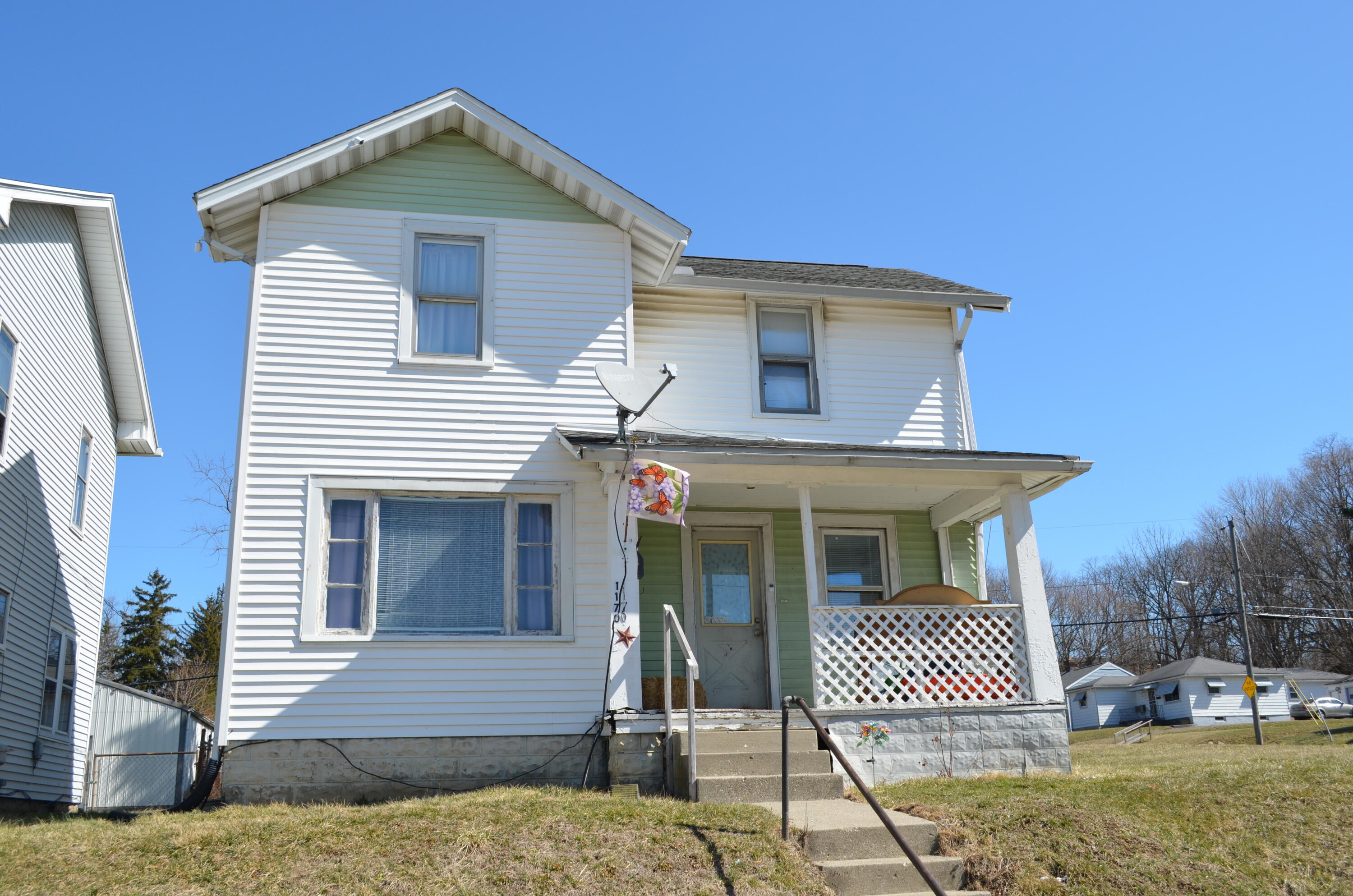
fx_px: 1238
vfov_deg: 39.8
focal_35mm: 33
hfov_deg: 57.3
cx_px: 676
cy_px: 448
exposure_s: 1/500
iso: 200
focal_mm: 22
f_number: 8
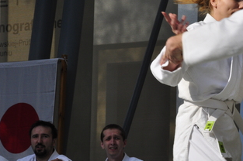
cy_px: 85
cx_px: 246
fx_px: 1281
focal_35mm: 190
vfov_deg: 7.2
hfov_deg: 10.7
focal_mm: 62
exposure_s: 1/320
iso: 280
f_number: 16
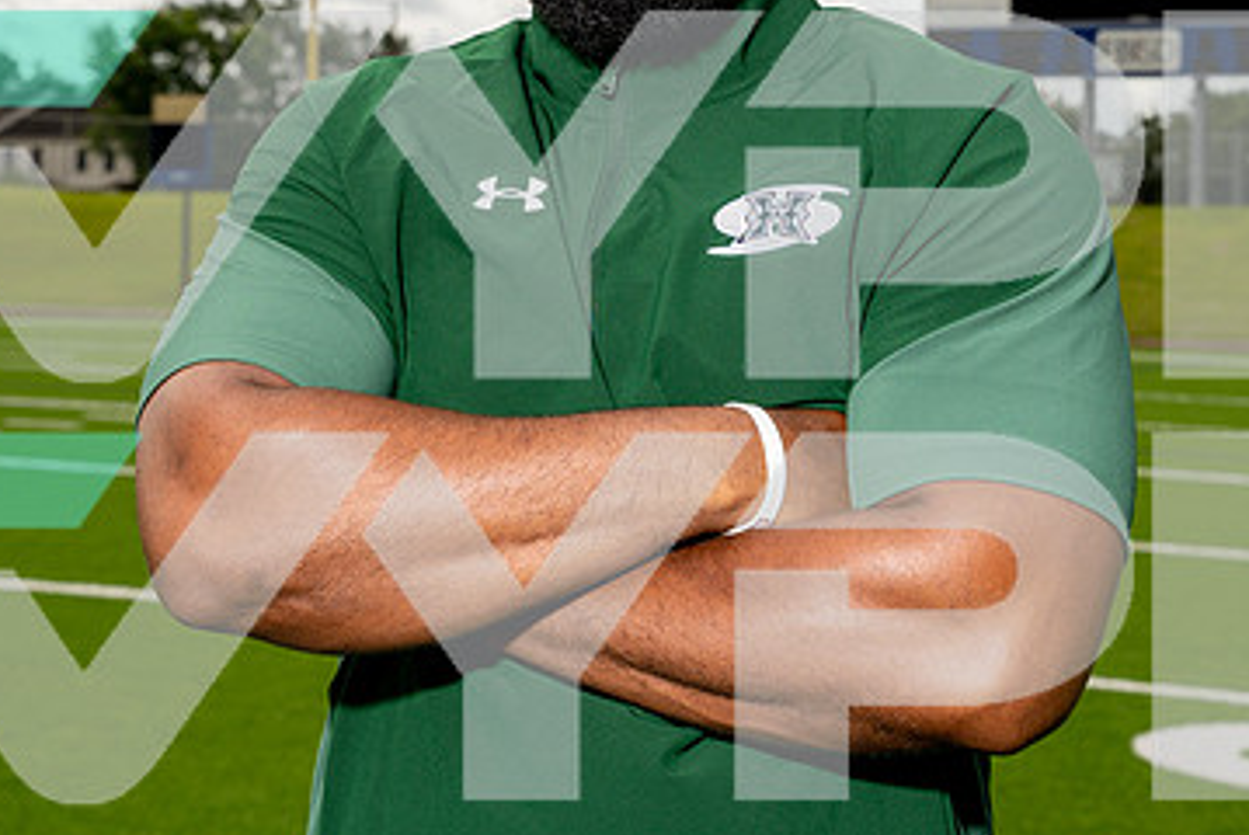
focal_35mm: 92
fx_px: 3194
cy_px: 197
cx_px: 678
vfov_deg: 14.8
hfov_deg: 22.1
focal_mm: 57
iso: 100
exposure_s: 1/250
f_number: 8
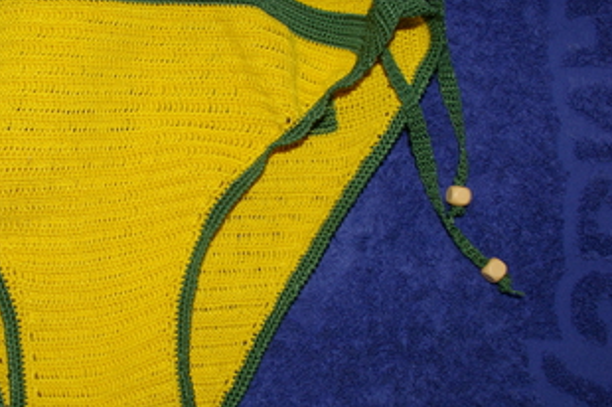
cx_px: 176
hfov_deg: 42.1
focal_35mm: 46
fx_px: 777
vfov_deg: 29.3
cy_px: 195
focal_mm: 21
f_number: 16
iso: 400
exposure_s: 1/30
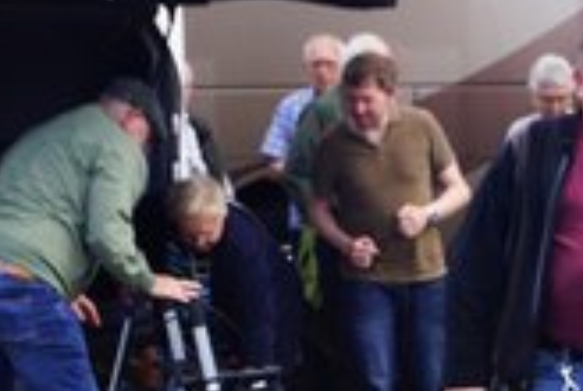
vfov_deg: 10.9
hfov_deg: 16.1
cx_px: 462
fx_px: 2044
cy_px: 290
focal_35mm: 126
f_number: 8
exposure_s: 1/80
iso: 100
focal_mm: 30
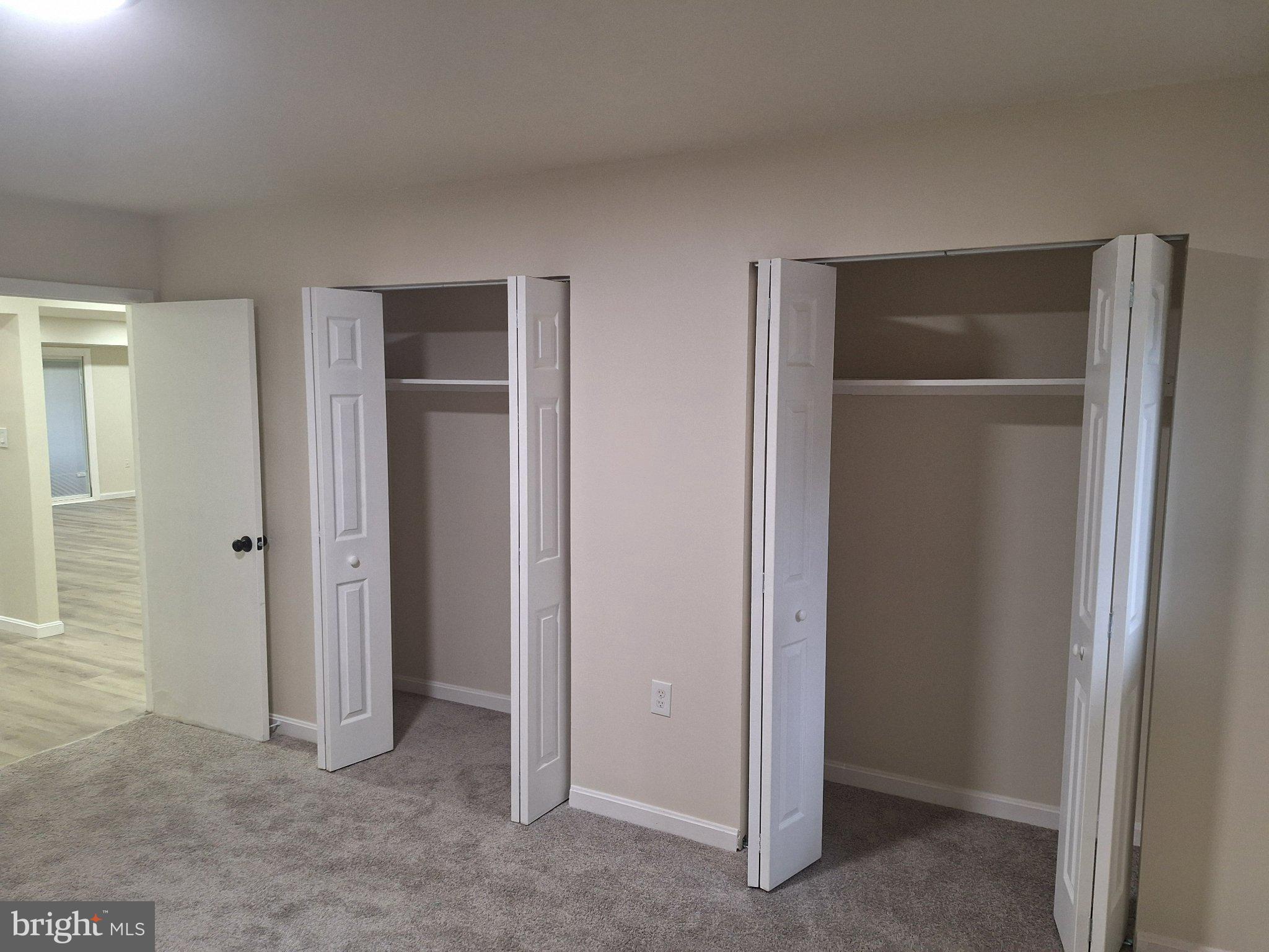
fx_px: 843
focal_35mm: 23
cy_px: 476
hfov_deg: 73.9
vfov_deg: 58.9
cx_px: 634
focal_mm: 5.54
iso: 200
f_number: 1.8
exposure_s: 1/40
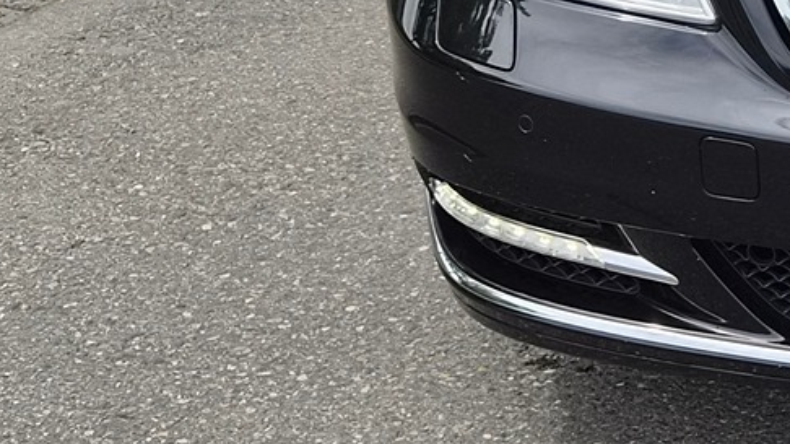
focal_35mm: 104
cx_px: 1152
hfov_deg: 18.4
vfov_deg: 11.5
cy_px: -33
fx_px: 2178
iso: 80
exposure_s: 1/3392
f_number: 1.8
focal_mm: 5.4
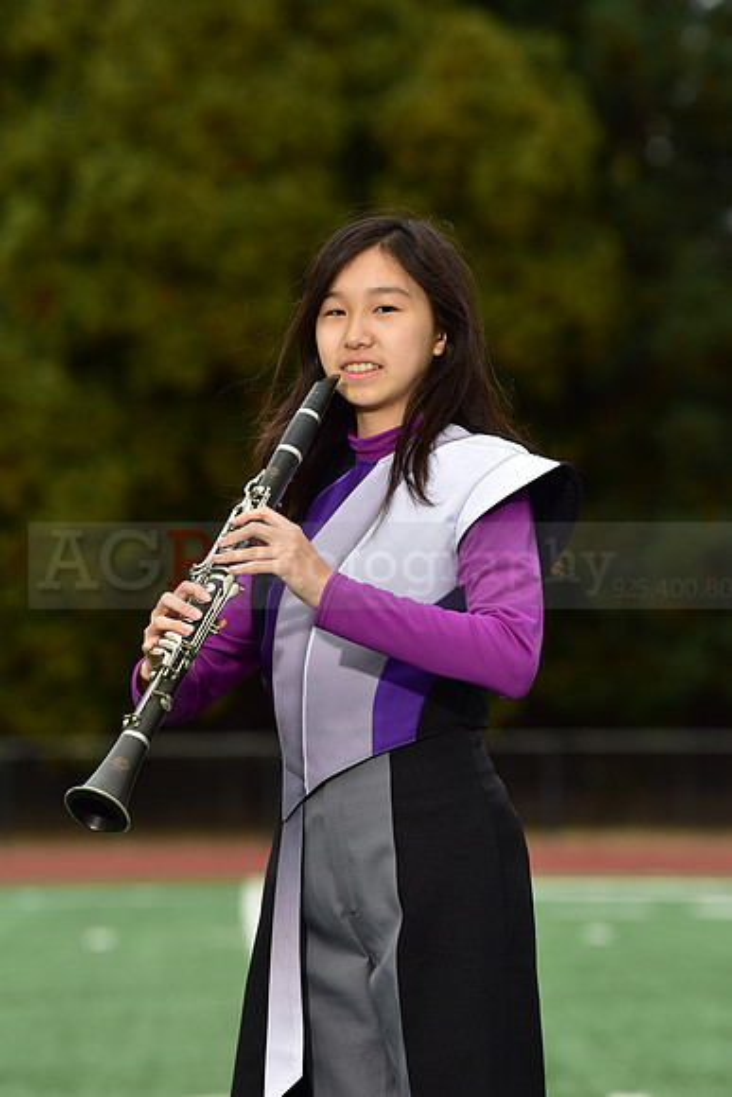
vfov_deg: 10.3
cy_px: 548
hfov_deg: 6.9
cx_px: 366
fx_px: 6096
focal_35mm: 200
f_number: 5.6
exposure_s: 1/250
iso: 500
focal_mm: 200
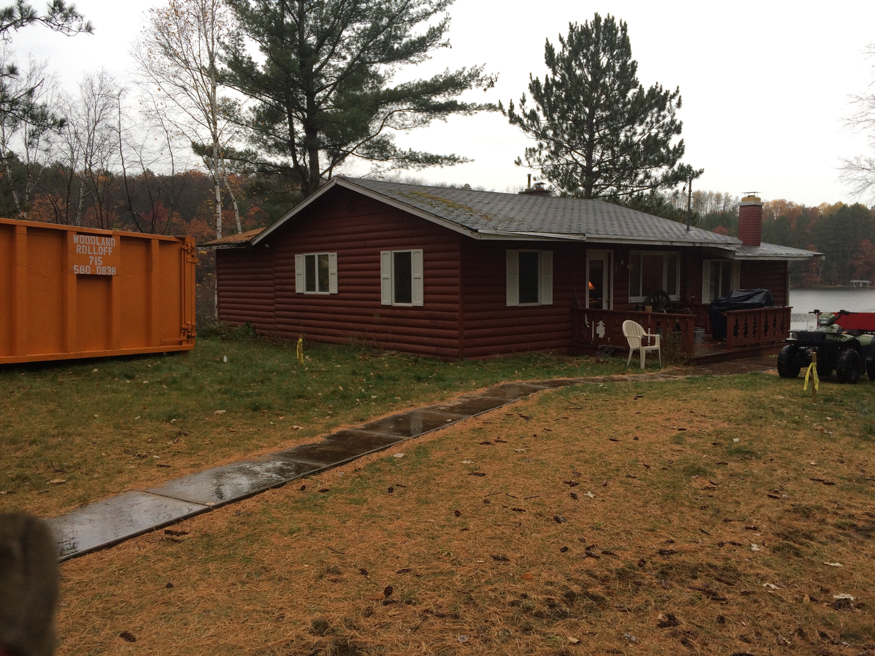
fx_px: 733
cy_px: 328
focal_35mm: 29
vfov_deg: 48.2
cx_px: 438
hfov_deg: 61.7
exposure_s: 1/60
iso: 40
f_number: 2.2
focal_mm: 4.15
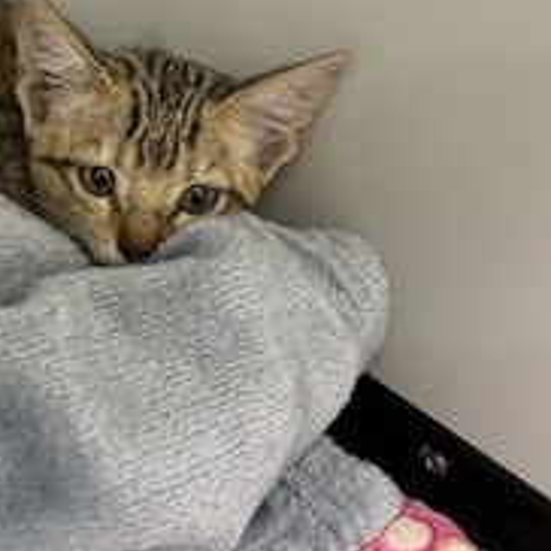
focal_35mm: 53
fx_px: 954
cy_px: 221
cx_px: 86
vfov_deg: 32.1
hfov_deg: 31.1
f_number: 1.6
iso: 400
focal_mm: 5.96
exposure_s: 1/40
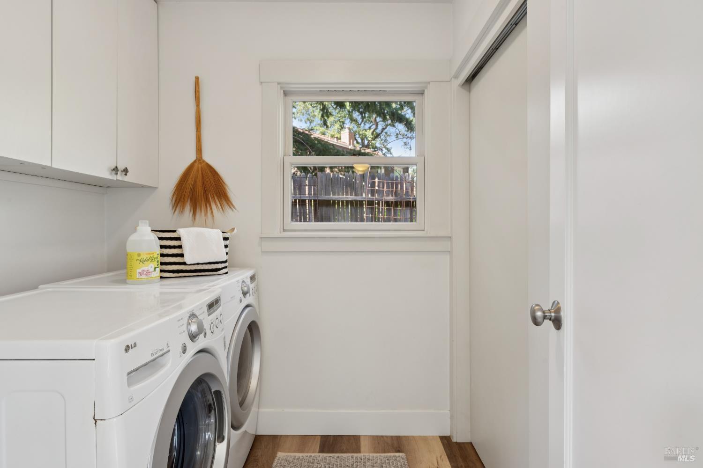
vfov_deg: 64.6
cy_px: 234
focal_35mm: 19
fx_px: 371
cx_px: 352
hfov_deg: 86.9
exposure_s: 1/4
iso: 200
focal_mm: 19
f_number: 11
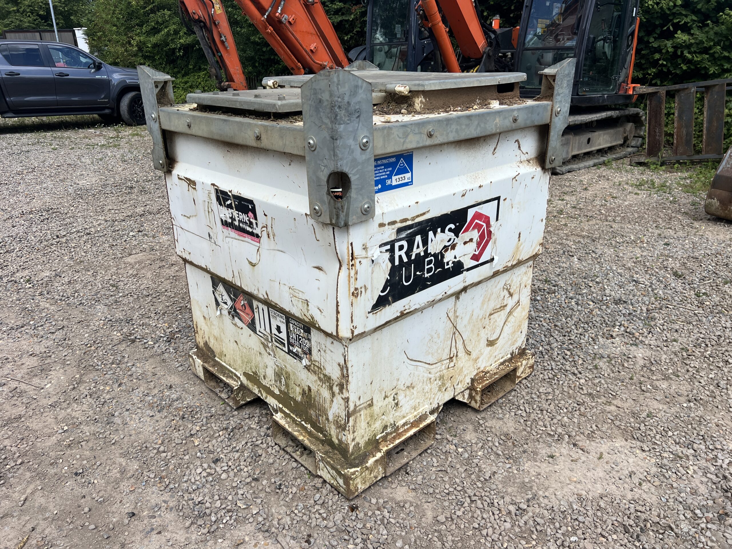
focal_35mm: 26
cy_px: 274
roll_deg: +2.7
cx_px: 366
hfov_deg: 67.3
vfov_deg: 53.1
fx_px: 550
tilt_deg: -20.0
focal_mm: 5.7
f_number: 1.5
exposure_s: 1/2994
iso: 50
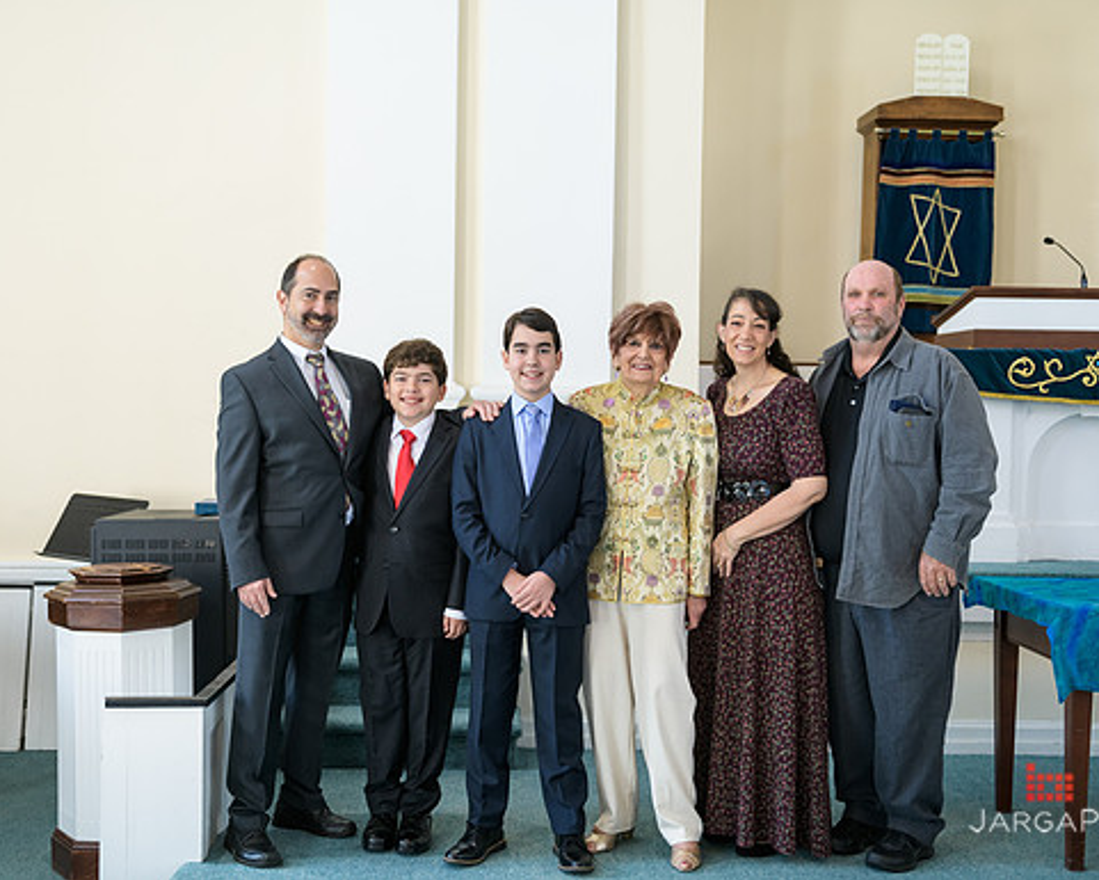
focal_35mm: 43
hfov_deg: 42.9
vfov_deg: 34.9
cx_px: 526
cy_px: 440
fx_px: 1399
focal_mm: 38
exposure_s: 1/125
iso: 400
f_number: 3.2
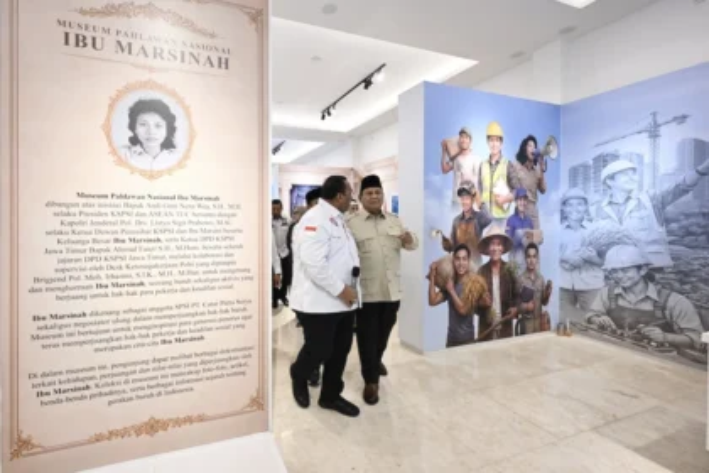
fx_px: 276
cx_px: 354
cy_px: 236
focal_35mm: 14
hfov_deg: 104.3
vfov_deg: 81.2
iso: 4000
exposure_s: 1/400
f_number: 4
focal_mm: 14
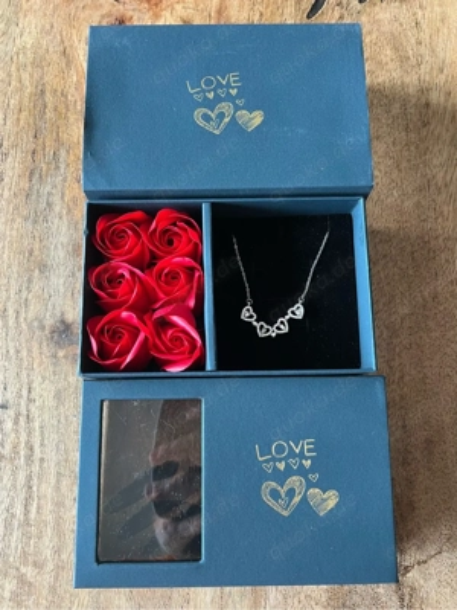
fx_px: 458
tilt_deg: -79.1
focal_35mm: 26
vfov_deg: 67.3
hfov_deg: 53.1
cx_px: 228
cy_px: 305
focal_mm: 5.7
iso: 160
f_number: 1.5
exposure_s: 1/60
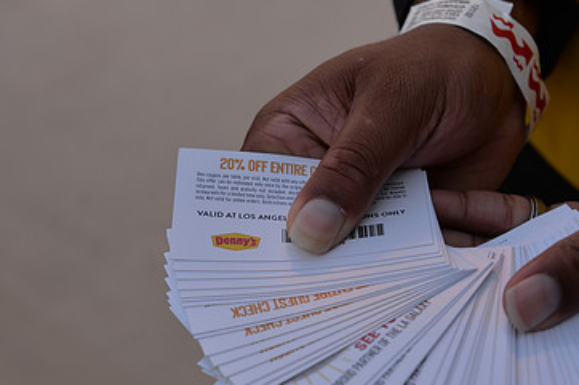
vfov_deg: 17.7
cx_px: 259
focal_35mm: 77
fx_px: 1238
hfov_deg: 26.3
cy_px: 232
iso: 100
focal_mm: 48
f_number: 5
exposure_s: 1/250
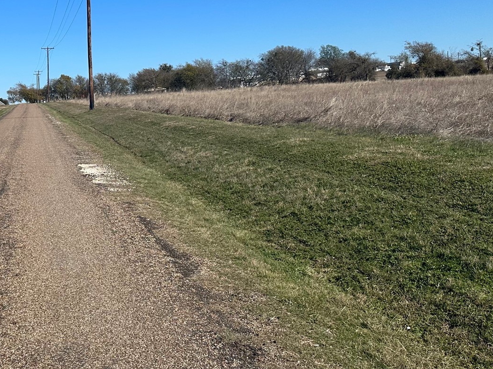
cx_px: 96
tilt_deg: -5.1
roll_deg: +0.5
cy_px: 219
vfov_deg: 30.8
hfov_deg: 38.8
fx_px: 669
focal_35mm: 47
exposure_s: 1/6211
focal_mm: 6.86
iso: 80
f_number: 1.78
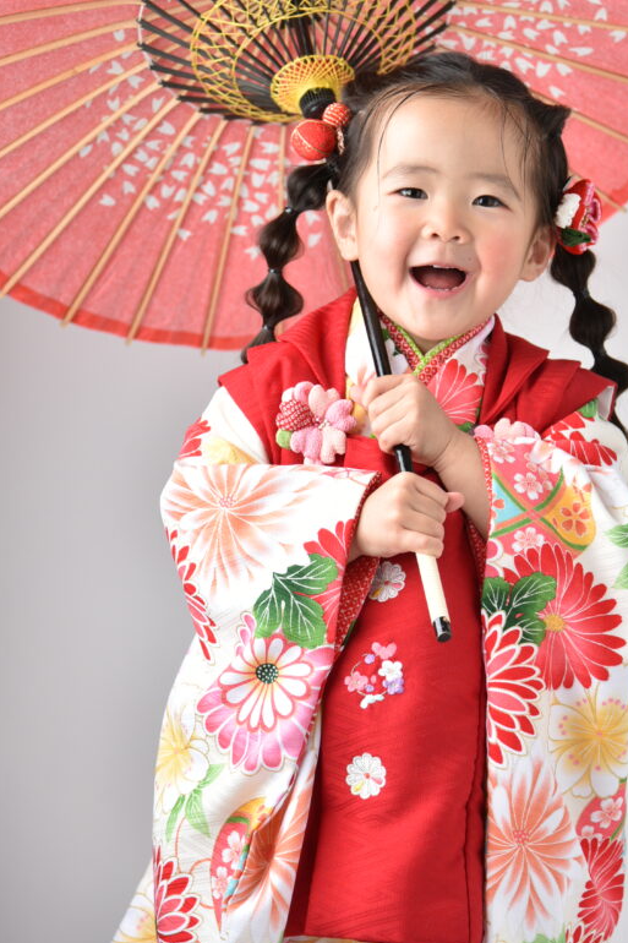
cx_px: 394
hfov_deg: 9.2
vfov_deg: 13.8
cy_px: 441
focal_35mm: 149
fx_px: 3900
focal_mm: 112
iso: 125
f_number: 4
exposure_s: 1/160
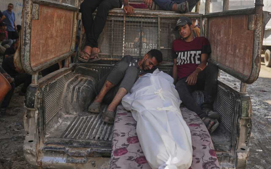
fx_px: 325
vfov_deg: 29.2
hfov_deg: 45.2
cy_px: 87
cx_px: 148
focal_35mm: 44
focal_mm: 35
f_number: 3.2
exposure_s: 1/2000
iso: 200
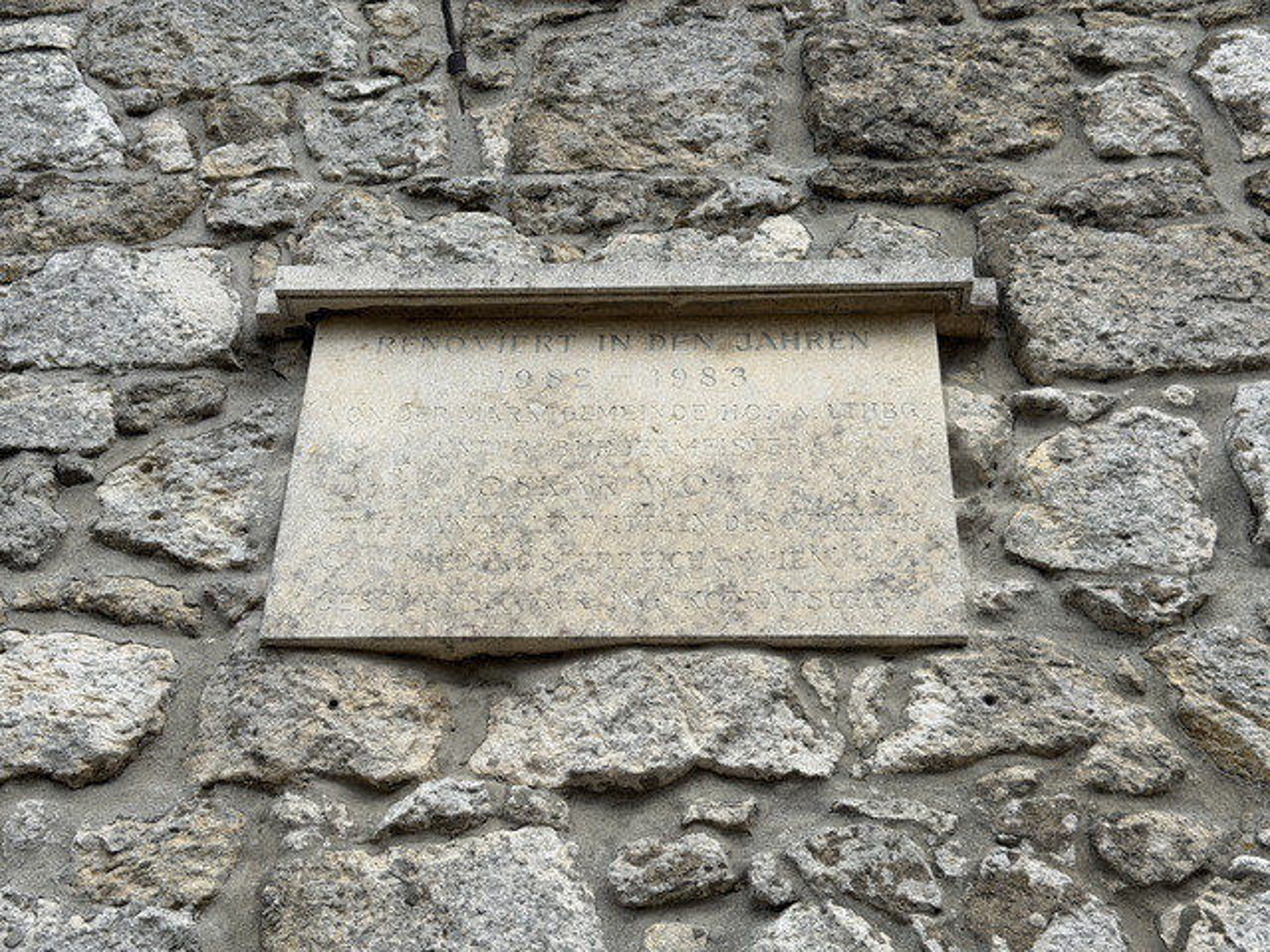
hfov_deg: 39.7
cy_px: 476
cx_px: 635
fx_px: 1761
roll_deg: -2.5
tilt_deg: +38.8
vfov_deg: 30.3
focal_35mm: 48
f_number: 1.78
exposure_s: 1/2415
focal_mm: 6.76
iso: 64
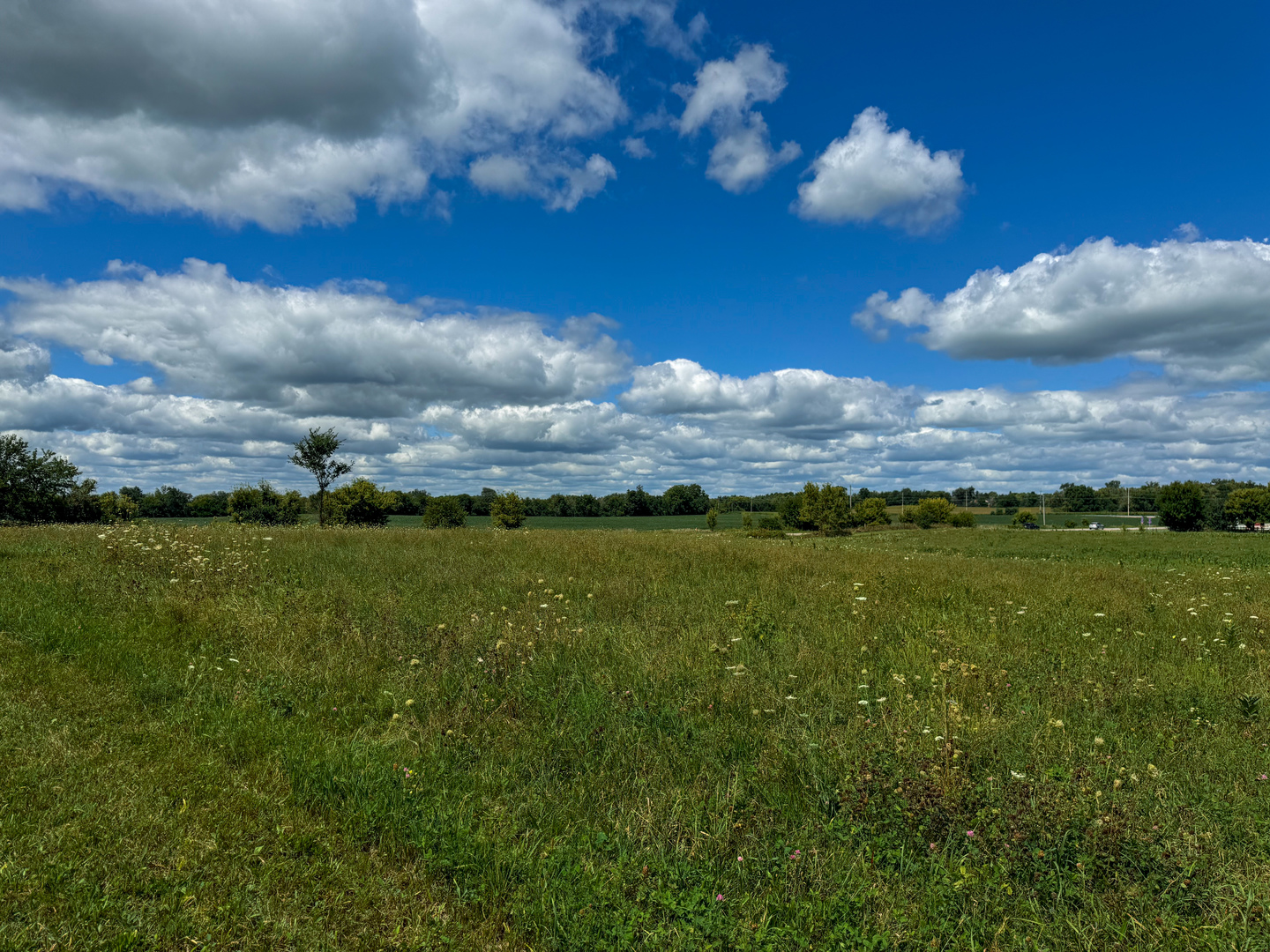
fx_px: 881
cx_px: 635
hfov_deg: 71.6
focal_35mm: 24
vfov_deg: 56.8
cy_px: 476
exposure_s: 1/9000
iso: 80
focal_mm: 6.76
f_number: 1.8
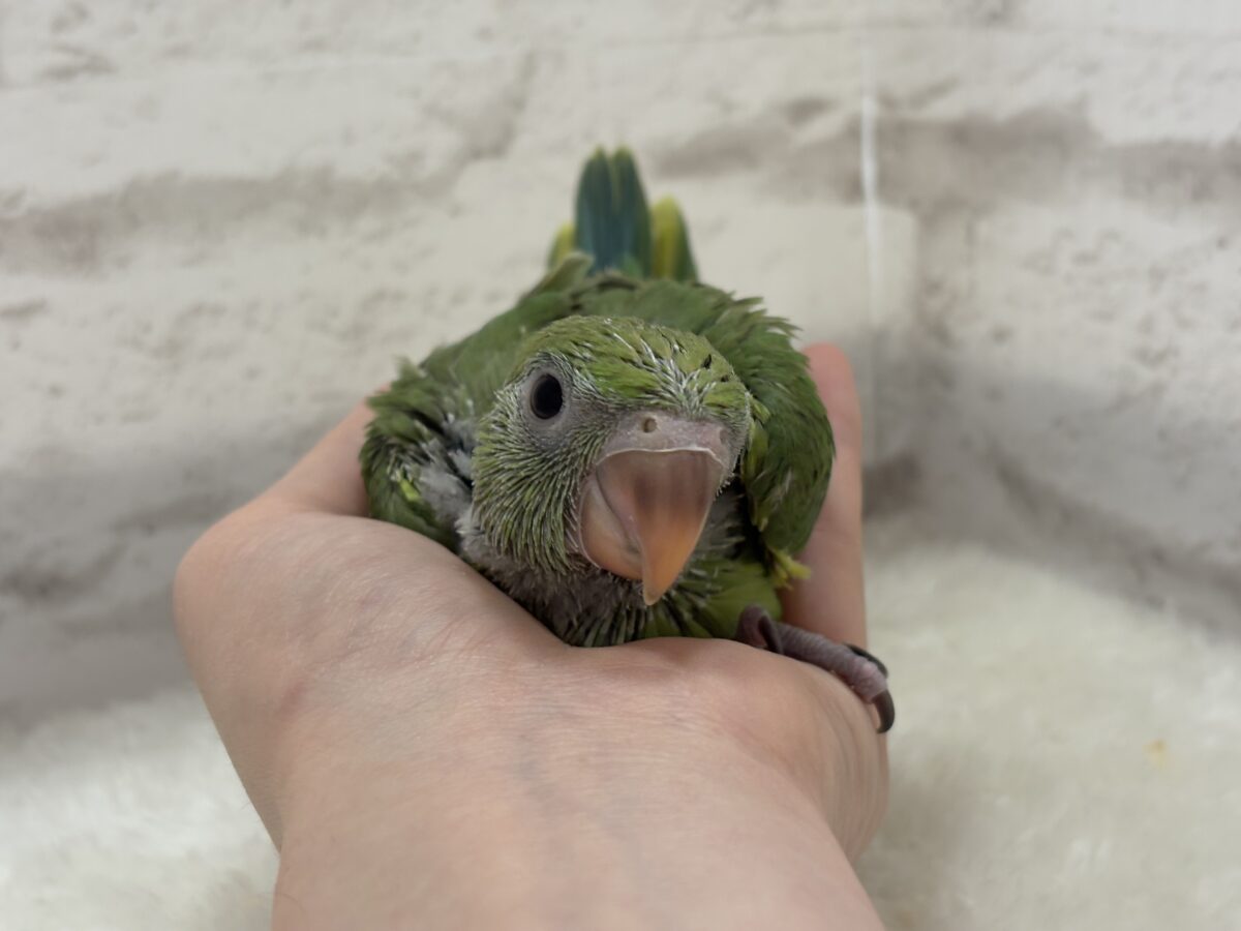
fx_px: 1864
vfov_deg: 28.0
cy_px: 466
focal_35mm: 52
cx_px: 620
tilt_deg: -14.8
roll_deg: +3.5
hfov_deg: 36.8
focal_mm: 5.96
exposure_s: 1/100
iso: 100
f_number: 1.6
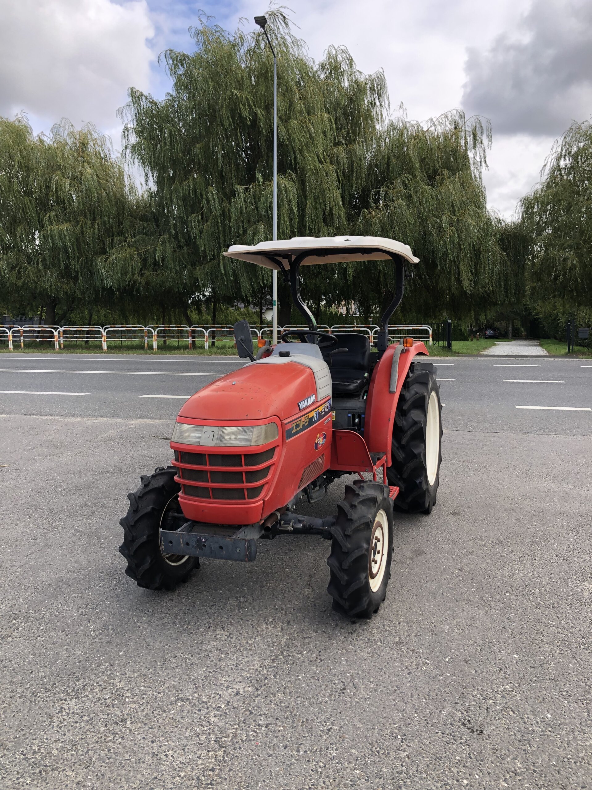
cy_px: 395
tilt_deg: -6.0
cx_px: 296
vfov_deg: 63.4
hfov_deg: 49.7
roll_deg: +0.8
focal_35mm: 28
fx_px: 638
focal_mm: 3.99
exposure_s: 1/558
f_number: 1.8
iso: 20
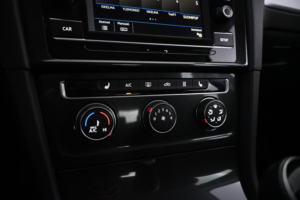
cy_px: 100
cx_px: 150
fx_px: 200
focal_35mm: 24
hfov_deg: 73.7
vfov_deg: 53.1
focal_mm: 16
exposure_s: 1/60
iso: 4500
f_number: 3.5
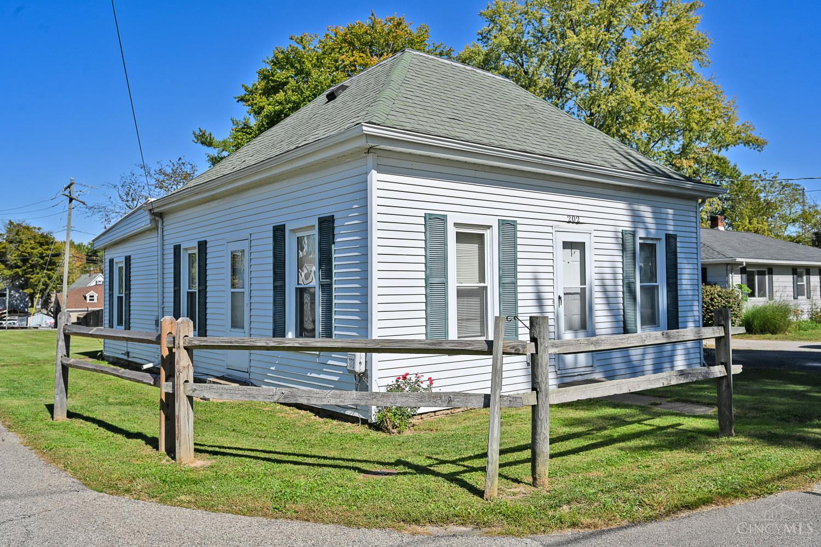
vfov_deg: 47.9
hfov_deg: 67.4
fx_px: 616
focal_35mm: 27
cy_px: 274
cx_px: 410
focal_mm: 27
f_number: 9
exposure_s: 1/640
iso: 100
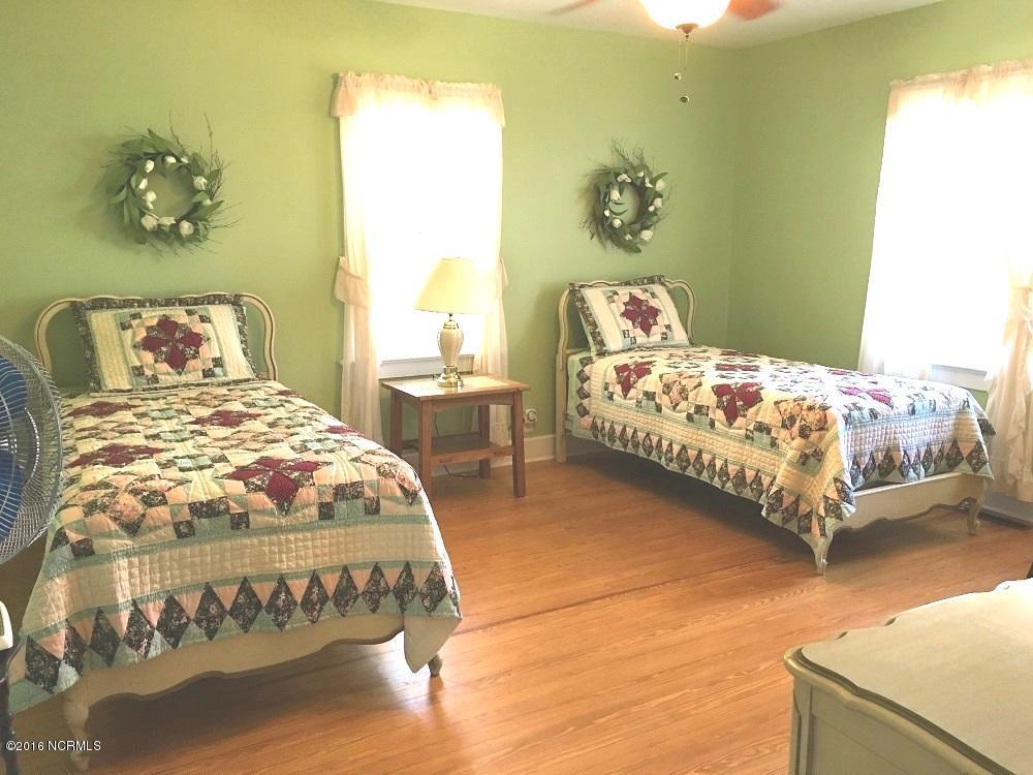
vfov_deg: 48.2
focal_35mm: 29
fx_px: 865
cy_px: 388
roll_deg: -0.2
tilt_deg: -9.4
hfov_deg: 61.7
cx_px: 516
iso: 64
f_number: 2.2
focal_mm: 4.15
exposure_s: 1/15
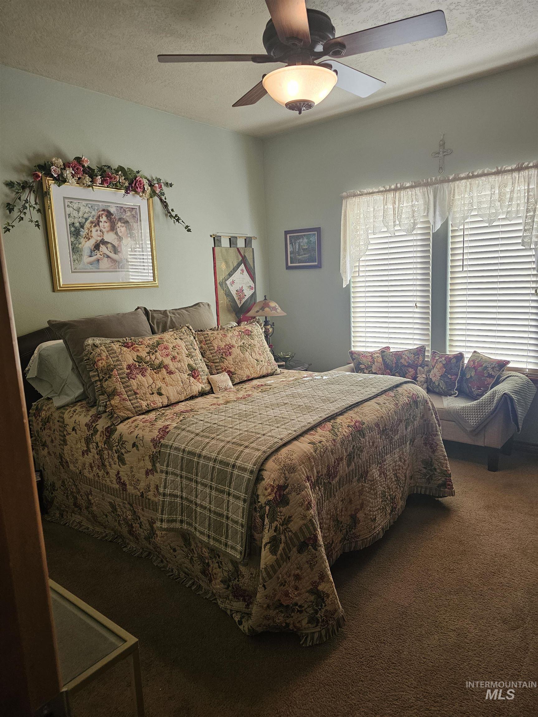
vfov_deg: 73.9
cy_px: 358
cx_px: 269
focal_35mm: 23
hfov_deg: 58.9
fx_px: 477
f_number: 1.7
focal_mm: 6.3
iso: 320
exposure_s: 1/120
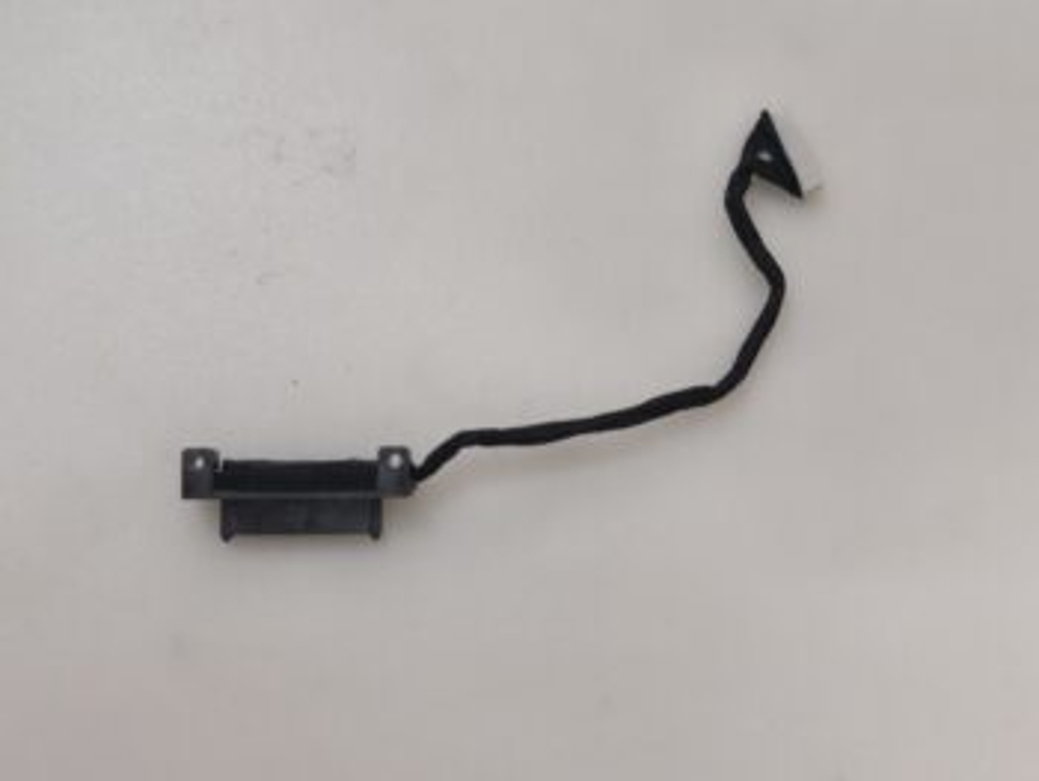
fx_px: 1051
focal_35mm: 35
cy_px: 390
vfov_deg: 40.7
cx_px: 520
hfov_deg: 52.6
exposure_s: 1/50
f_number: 1.6
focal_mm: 6.57
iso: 400
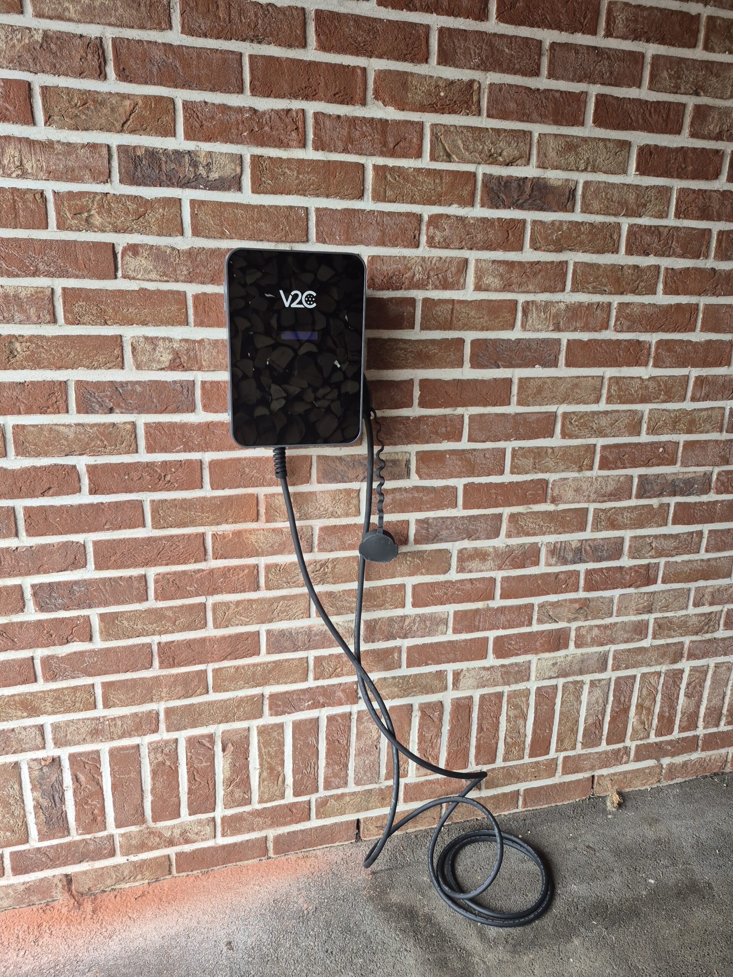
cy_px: 488
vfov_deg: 73.9
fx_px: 649
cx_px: 366
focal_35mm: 23
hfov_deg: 58.9
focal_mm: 5.4
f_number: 1.8
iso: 160
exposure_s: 1/180
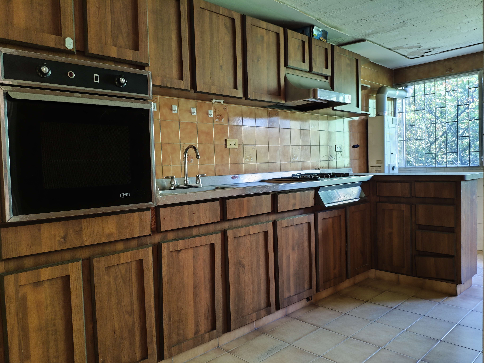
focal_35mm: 26
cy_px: 182
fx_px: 364
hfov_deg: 67.3
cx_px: 242
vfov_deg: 53.1
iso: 320
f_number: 1.59
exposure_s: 1/33.3
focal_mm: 4.94
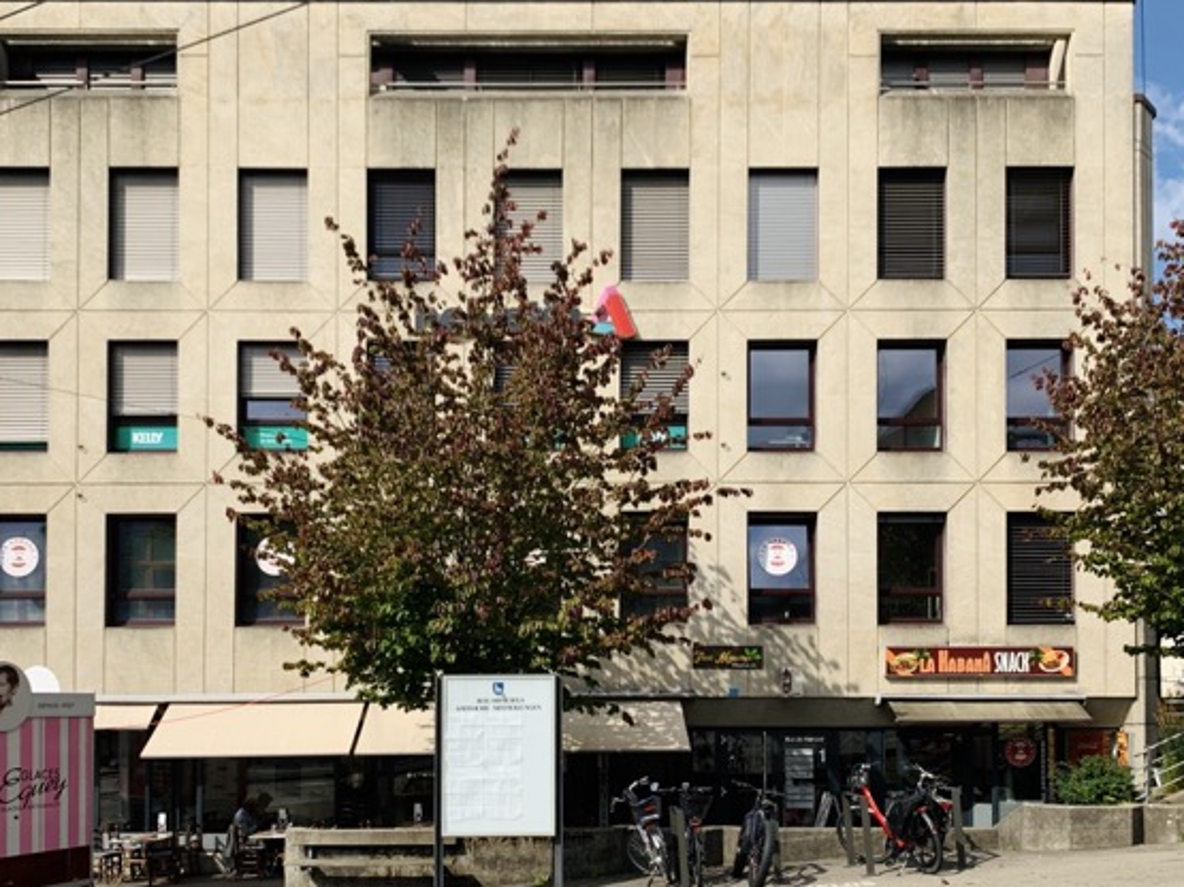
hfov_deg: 59.8
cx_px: 529
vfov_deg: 46.7
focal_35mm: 30
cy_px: 390
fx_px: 1026
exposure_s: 1/2681
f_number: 1.8
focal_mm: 4.25
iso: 25
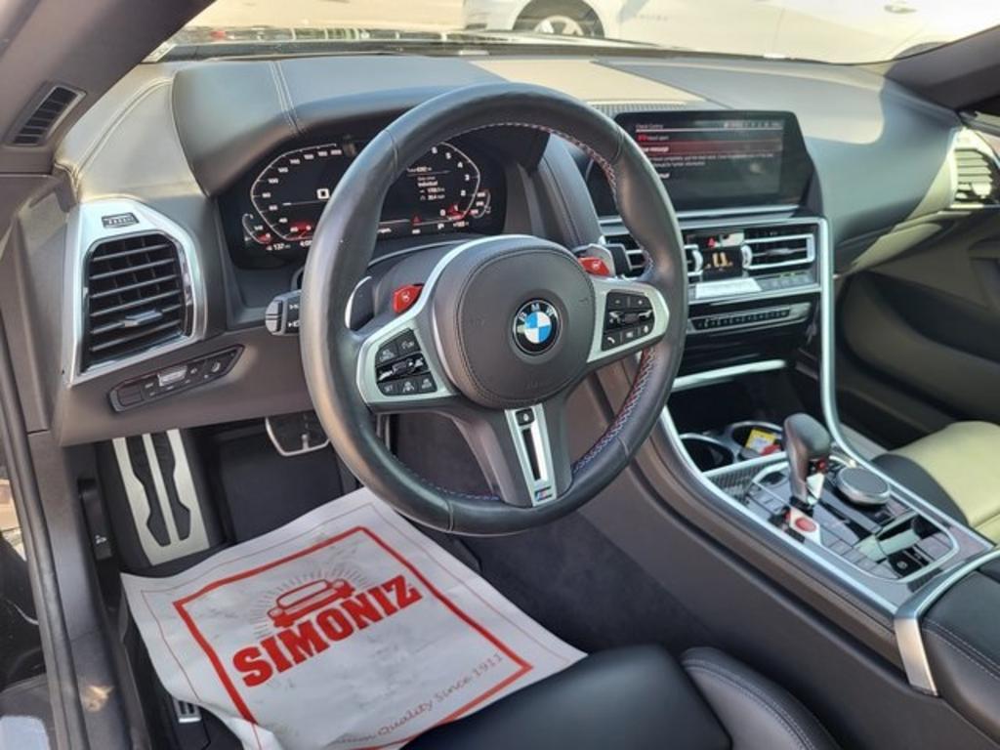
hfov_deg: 67.3
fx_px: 751
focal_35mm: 26
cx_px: 500
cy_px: 375
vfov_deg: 53.1
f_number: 1.8
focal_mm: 5.4
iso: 64
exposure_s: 1/120
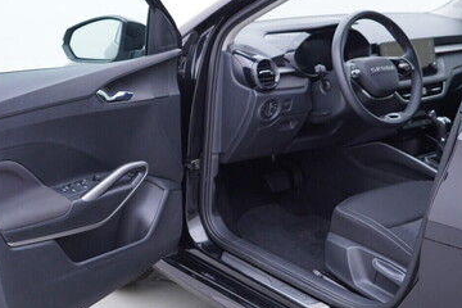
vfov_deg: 24.6
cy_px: 137
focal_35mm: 55
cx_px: 213
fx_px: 706
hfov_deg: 36.2
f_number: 2.8
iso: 125
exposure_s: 1/40
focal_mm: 24
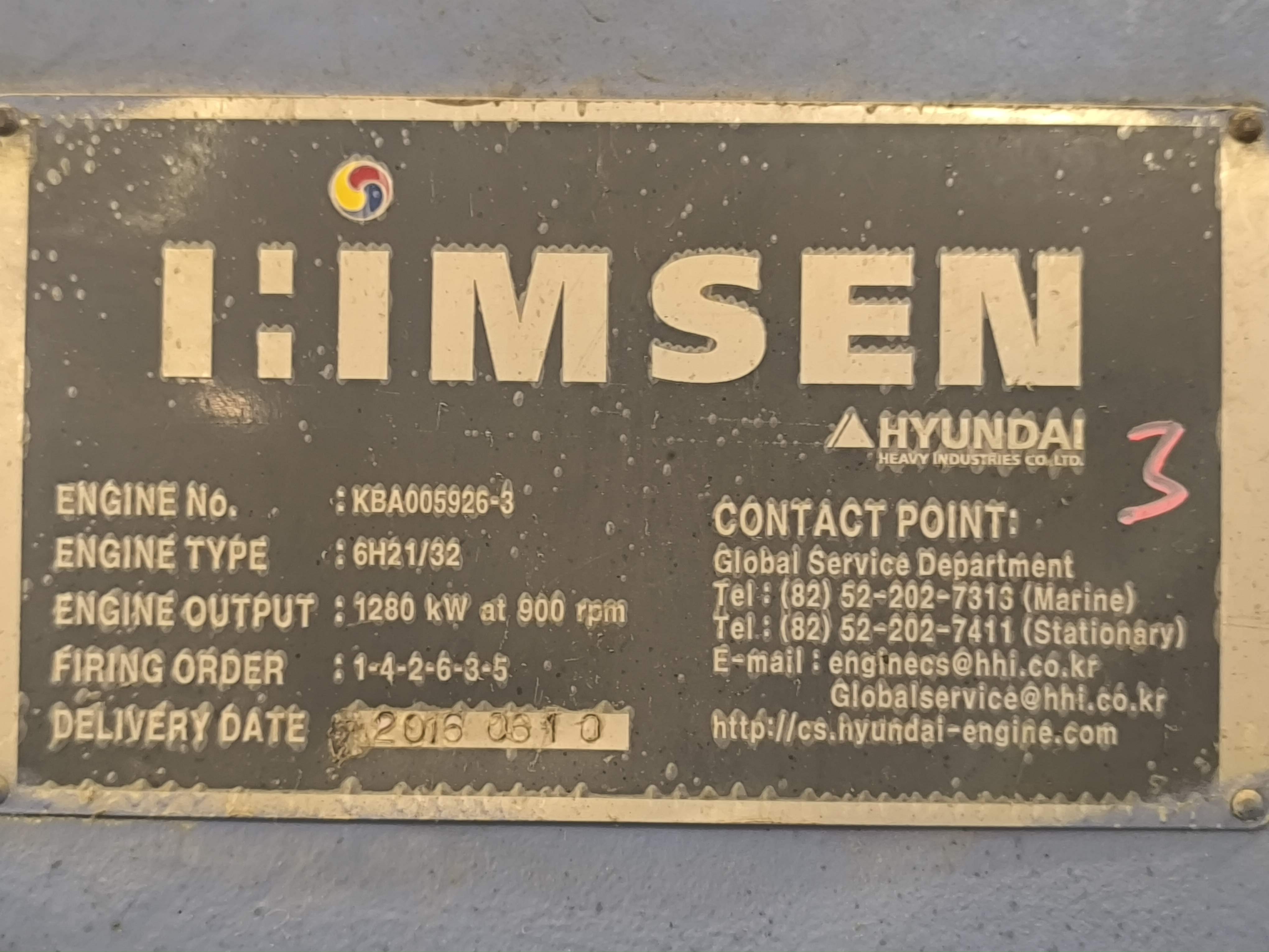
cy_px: 476
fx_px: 1686
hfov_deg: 41.2
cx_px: 634
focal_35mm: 46
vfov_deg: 31.5
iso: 1250
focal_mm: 6.14
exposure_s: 1/24
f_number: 1.65
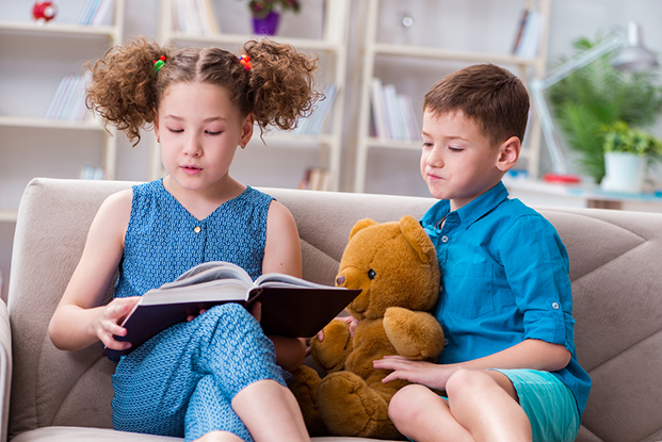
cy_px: 221
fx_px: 1932
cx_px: 331
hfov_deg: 19.4
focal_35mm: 105
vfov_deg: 13.1
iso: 160
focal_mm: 105
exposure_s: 1/100
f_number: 5
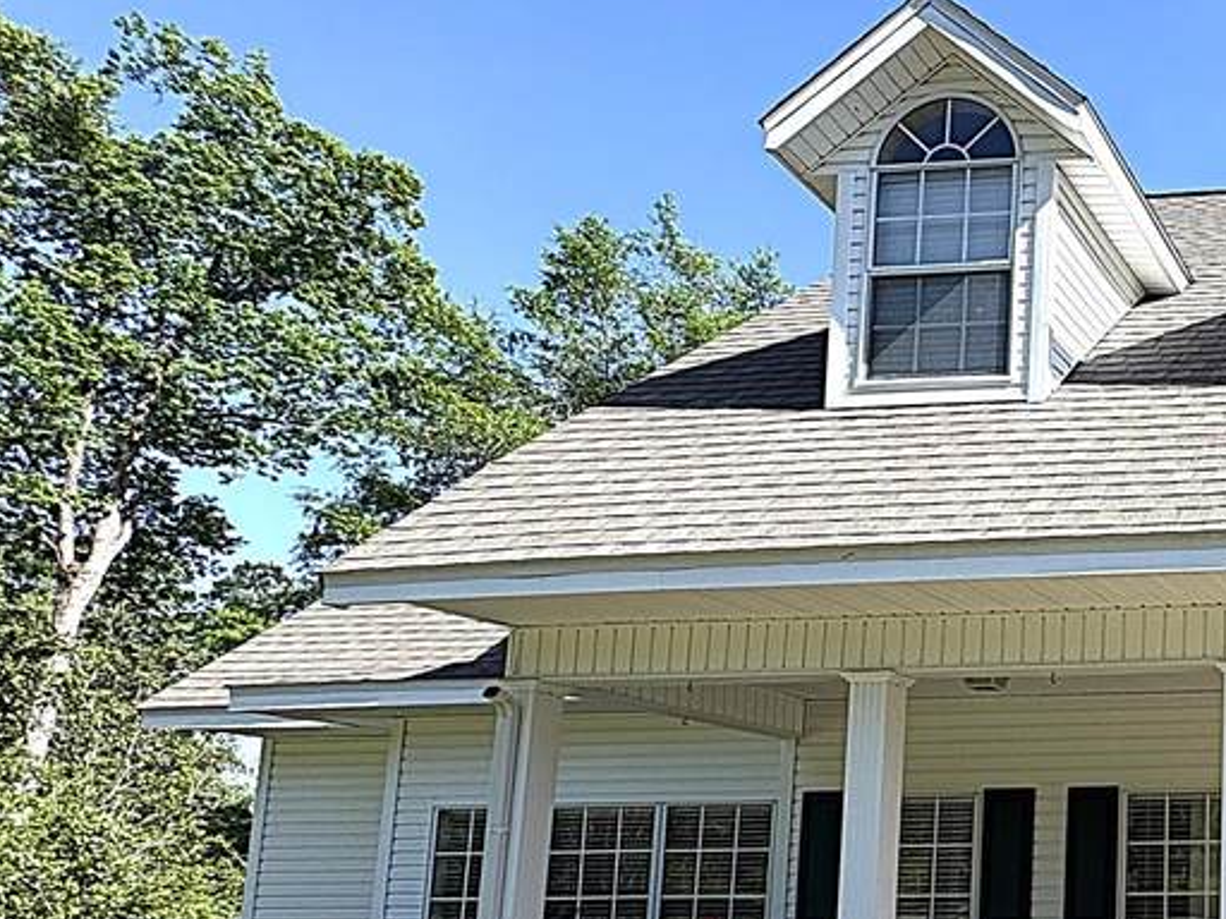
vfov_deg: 39.2
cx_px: 1432
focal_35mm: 35
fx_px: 1240
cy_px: 725
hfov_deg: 39.7
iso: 40
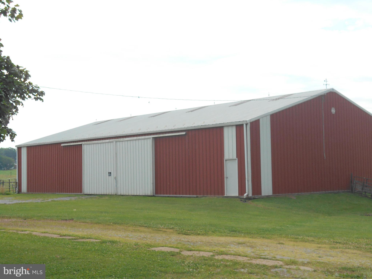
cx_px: 186
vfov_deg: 26.1
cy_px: 140
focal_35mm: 56
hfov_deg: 34.3
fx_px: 602
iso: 80
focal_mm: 10
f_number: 4.9
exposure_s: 1/200
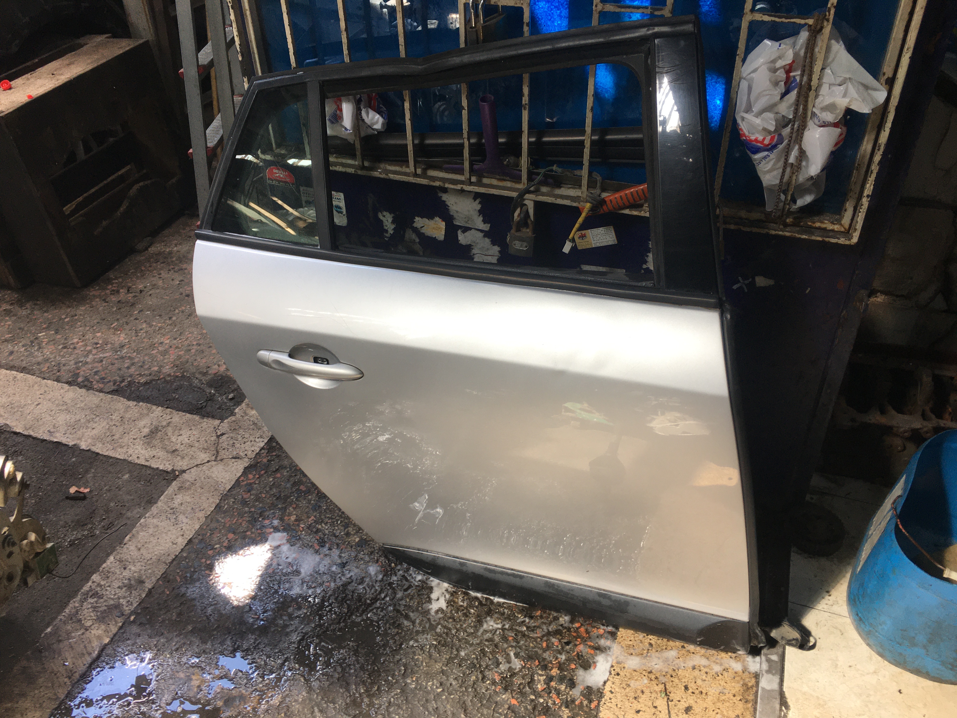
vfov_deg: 48.2
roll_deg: +0.9
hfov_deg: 61.7
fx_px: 802
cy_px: 359
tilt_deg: -36.9
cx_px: 478
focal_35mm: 29
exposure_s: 1/100
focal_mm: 4.15
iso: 40
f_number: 2.2
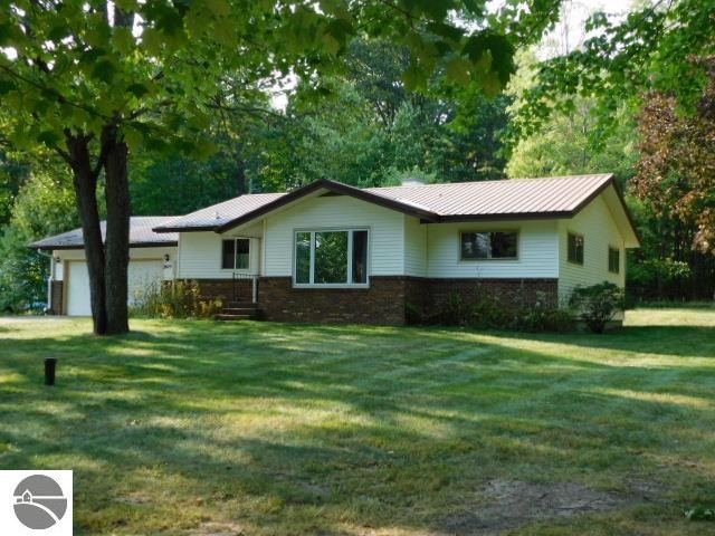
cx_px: 358
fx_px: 826
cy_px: 268
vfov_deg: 36.0
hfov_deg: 46.8
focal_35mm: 40
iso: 125
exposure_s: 1/160
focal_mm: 7.1
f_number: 3.6
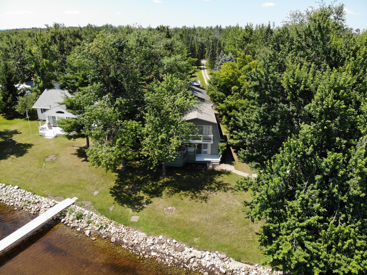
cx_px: 184
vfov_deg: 56.8
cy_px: 138
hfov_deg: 71.6
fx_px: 254
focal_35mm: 24
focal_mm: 4.5
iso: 106
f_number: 2.8
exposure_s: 1/546
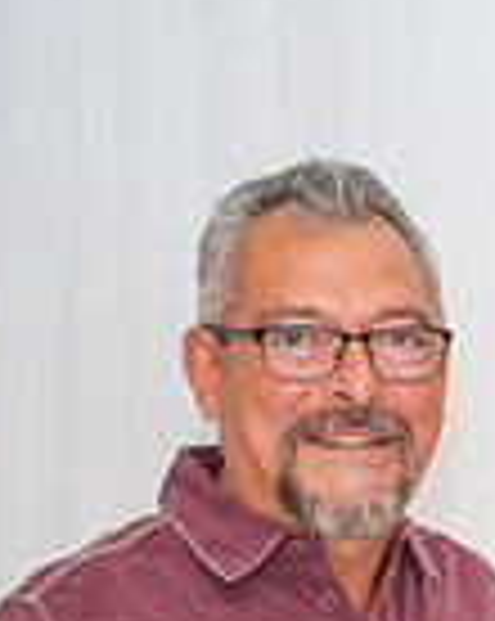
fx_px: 4441
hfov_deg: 6.1
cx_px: 1114
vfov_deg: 7.9
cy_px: 816
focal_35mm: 242
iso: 640
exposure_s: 1/125
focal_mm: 56
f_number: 2.8
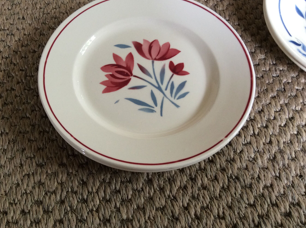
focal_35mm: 37
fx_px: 327
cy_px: 98
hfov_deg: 50.1
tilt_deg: -59.5
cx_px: 133
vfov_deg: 38.5
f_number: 2.4
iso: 80
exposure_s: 1/25
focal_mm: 3.3
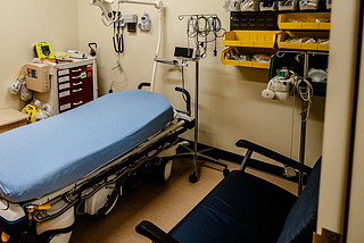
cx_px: 74
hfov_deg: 58.8
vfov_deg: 42.9
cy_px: 47
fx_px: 293
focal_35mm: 29
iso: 1000
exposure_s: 1/160
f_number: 4
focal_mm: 16
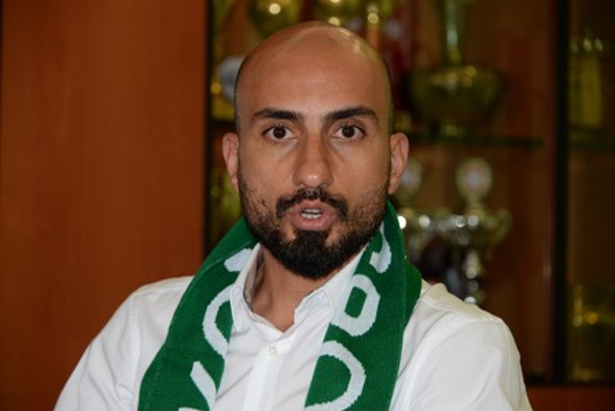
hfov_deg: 15.2
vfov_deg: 10.2
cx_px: 308
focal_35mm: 135
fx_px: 2307
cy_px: 206
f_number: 5.6
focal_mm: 135
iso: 2000
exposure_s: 1/200
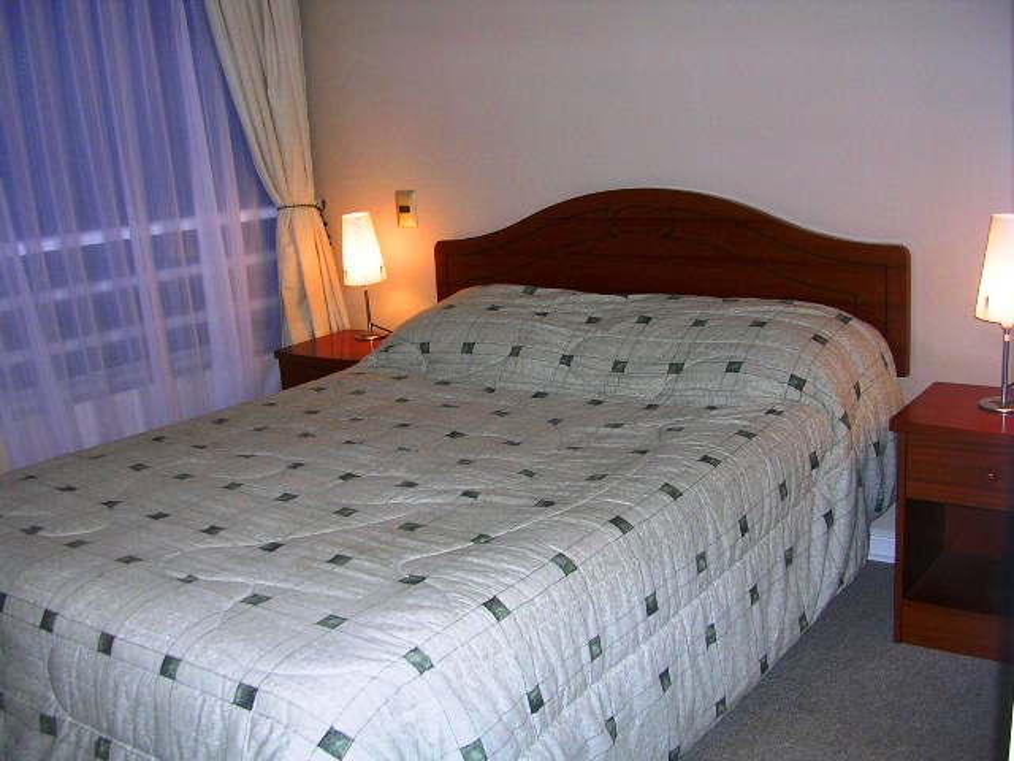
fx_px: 1113
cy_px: 380
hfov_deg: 49.0
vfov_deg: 37.7
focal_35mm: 38
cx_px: 507
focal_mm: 5.8
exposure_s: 1/60.1
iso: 50
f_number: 2.8
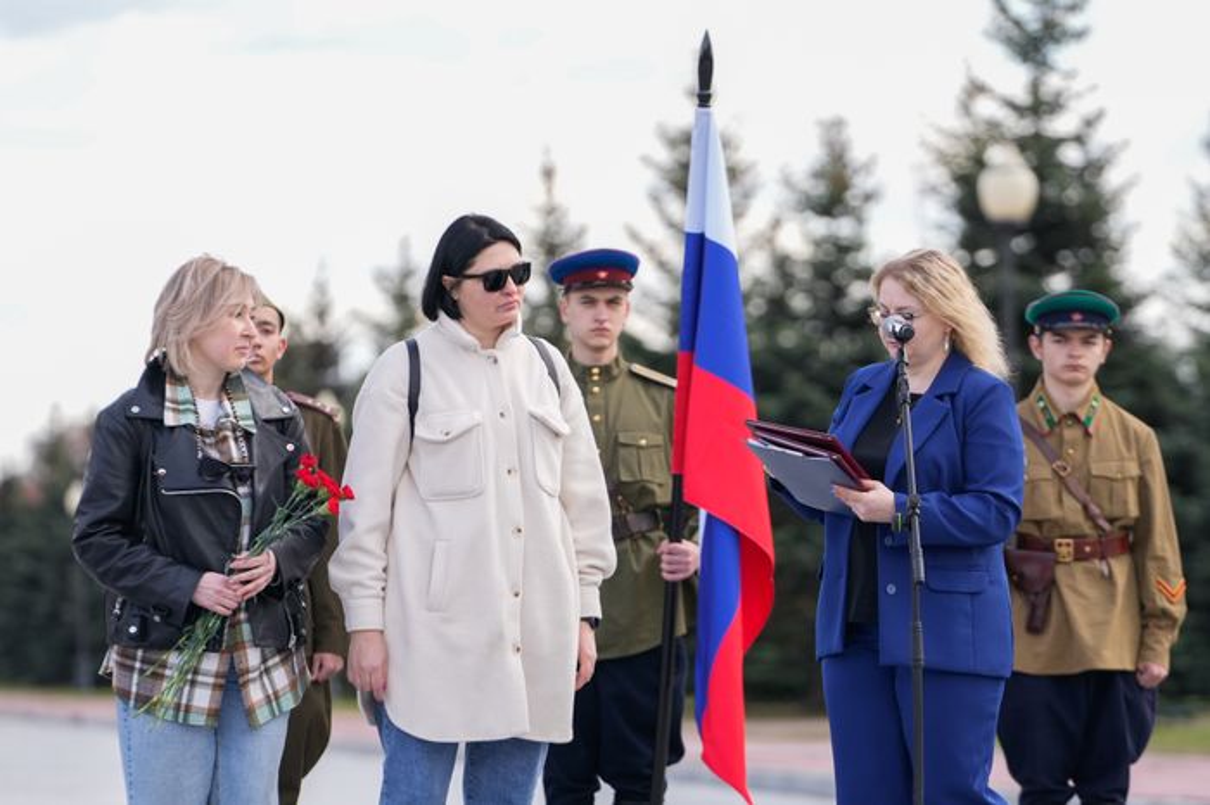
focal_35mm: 200
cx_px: 605
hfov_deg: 10.3
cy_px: 402
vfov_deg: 6.9
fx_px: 6719
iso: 320
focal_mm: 200
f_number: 4
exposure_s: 1/640
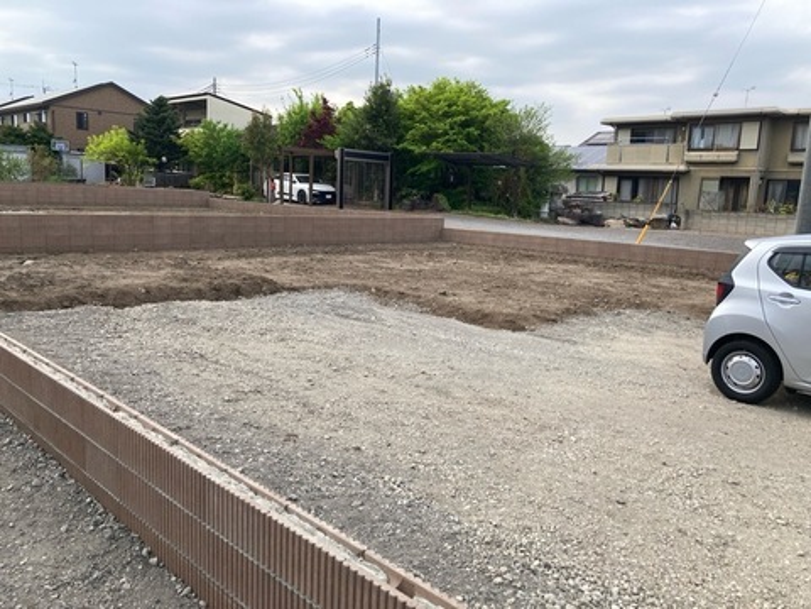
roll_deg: -1.4
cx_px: 406
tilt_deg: -7.0
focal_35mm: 28
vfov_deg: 49.7
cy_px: 304
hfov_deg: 63.4
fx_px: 656
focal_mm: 3.99
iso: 20
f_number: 1.8
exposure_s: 1/750
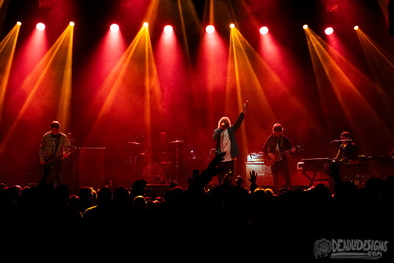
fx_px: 836
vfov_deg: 17.9
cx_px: 197
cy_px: 132
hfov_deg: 26.5
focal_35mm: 76
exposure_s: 1/200
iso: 2500
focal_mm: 70
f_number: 3.2
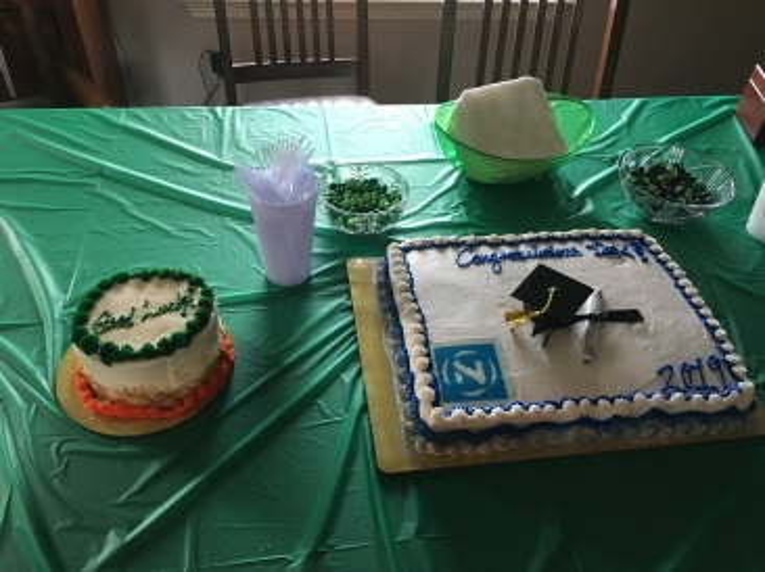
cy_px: 286
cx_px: 382
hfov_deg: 61.7
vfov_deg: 48.2
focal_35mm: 29
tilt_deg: -43.6
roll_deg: -3.3
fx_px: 640
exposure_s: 1/30
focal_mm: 4.15
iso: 125
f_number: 2.2
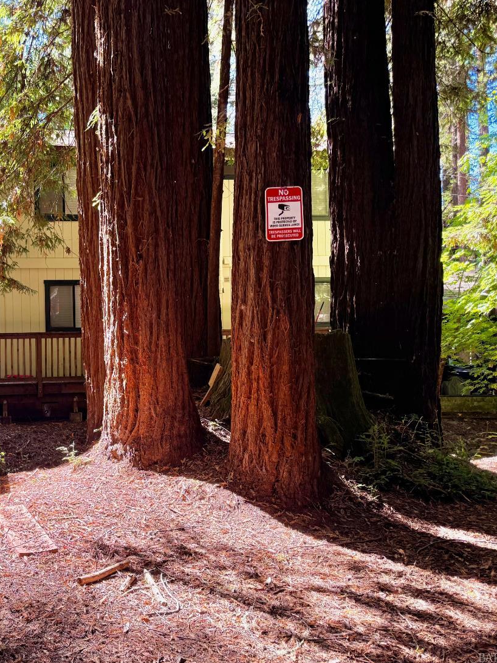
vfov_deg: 55.4
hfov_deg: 40.4
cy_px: 338
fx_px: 632
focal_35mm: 33
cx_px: 72
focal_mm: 6.76
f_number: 1.78
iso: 100
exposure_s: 1/249
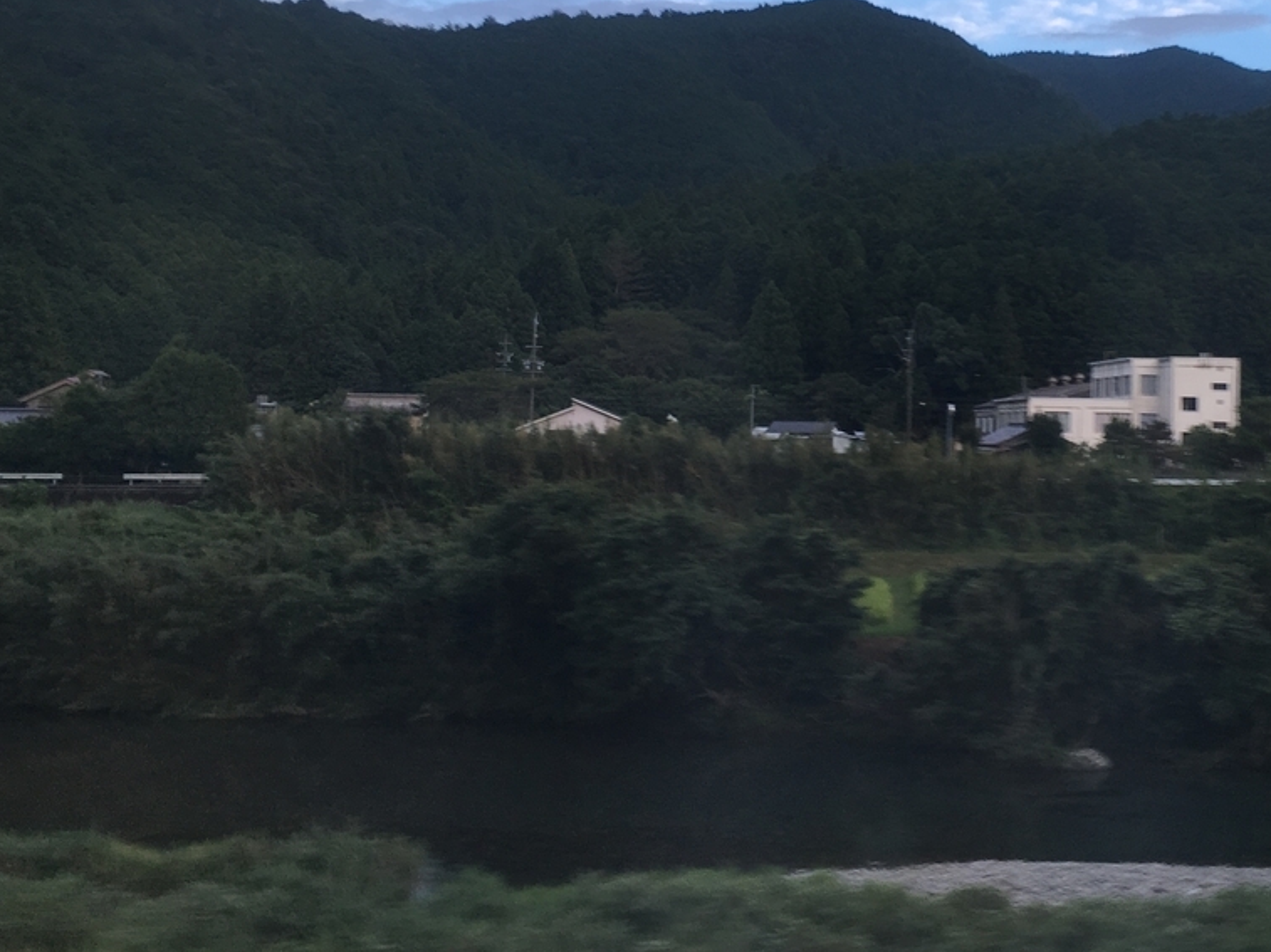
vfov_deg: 31.2
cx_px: 917
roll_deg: -1.1
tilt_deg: -3.0
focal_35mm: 46
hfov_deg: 40.4
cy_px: 317
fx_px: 1688
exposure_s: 1/60
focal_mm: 4.15
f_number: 2.2
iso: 25
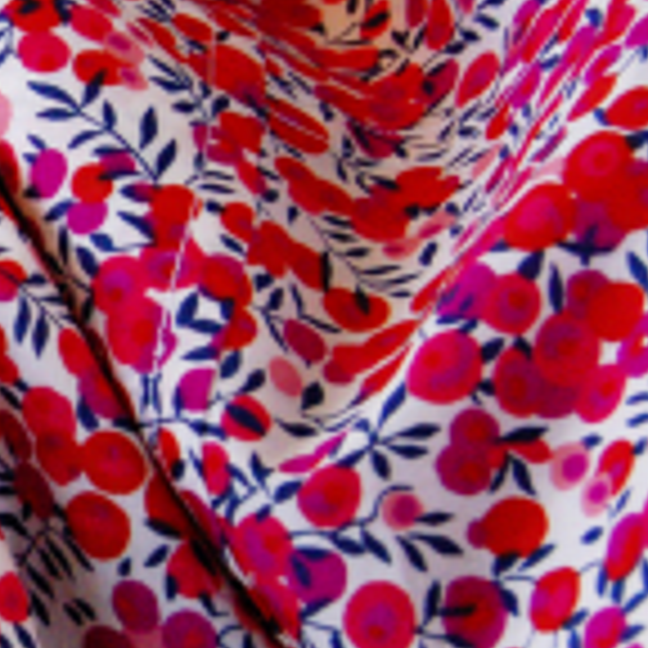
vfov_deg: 11.0
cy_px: 328
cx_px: -342
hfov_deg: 10.6
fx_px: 3367
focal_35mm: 159
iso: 1600
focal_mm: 30
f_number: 8
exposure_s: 1/200
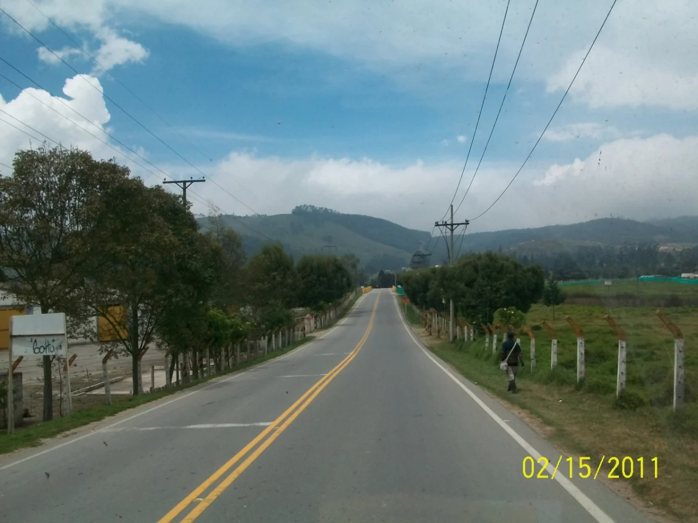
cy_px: 262
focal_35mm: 34
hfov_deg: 54.0
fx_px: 686
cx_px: 349
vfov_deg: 41.8
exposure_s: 1/640
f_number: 5.5
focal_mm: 5.7
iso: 80
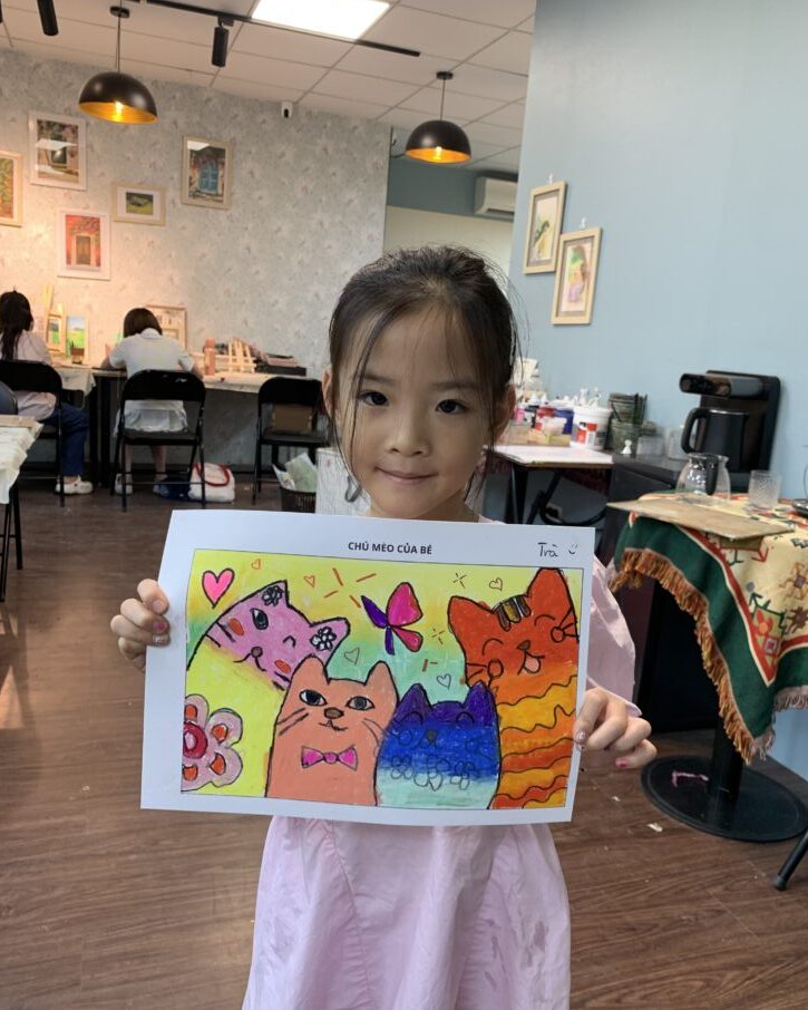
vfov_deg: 62.2
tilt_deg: -10.8
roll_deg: -4.9
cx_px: 392
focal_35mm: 28
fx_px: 837
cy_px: 512
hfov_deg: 51.5
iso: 80
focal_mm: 4.25
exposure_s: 1/100
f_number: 1.8
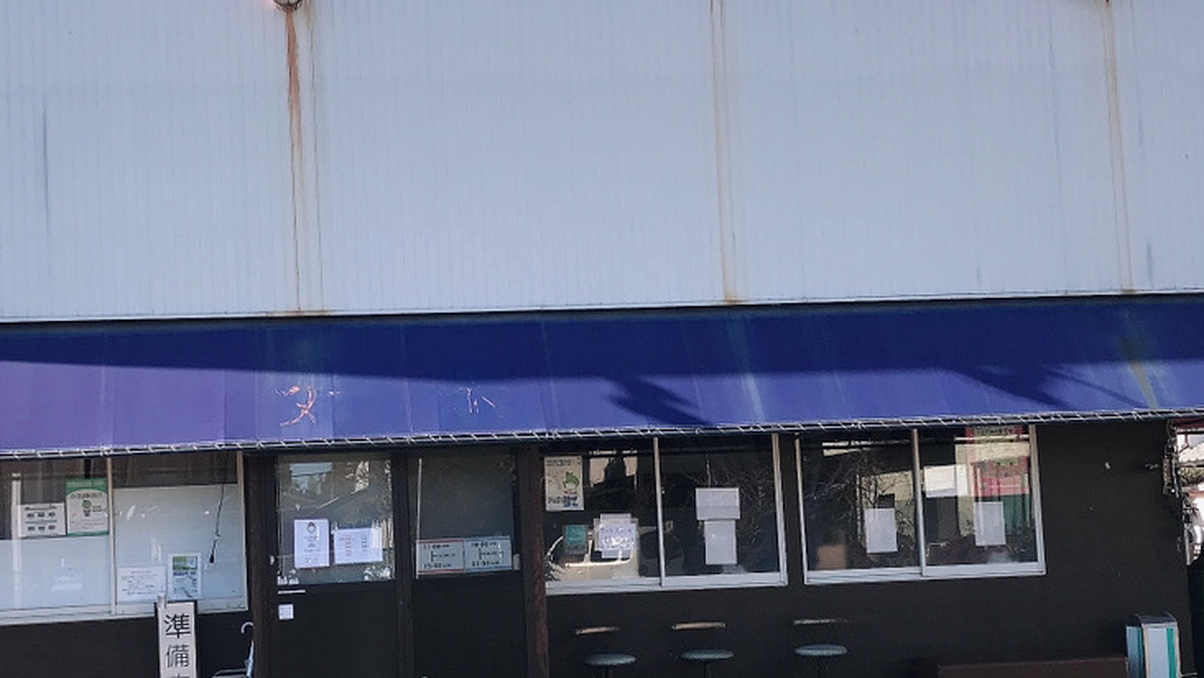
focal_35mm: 50
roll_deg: +2.0
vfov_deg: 23.8
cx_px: 516
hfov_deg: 41.2
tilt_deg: +3.4
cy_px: 467
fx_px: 1596
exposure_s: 1/766
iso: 20
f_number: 1.8
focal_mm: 3.99
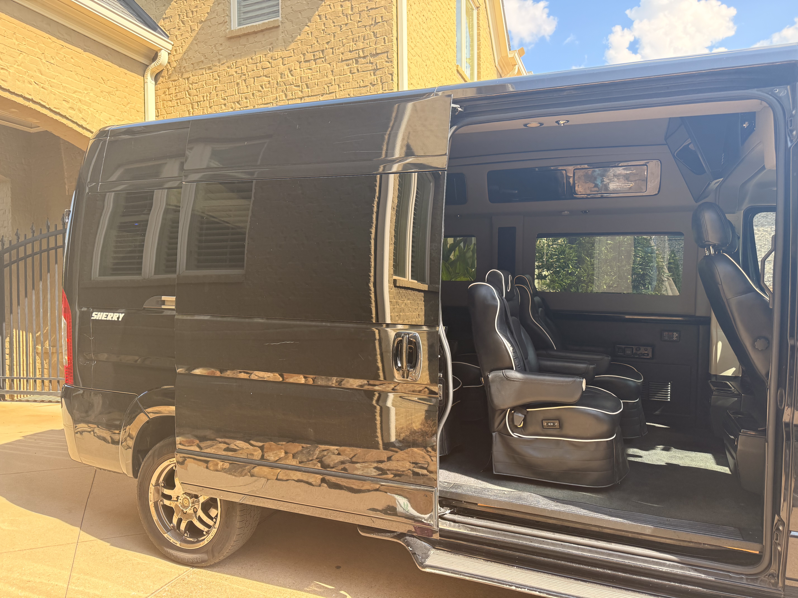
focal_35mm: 24
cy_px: 299
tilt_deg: -0.4
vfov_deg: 56.8
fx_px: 553
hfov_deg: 71.6
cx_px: 399
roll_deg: +0.8
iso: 100
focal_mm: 6.76
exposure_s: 1/643
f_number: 1.78
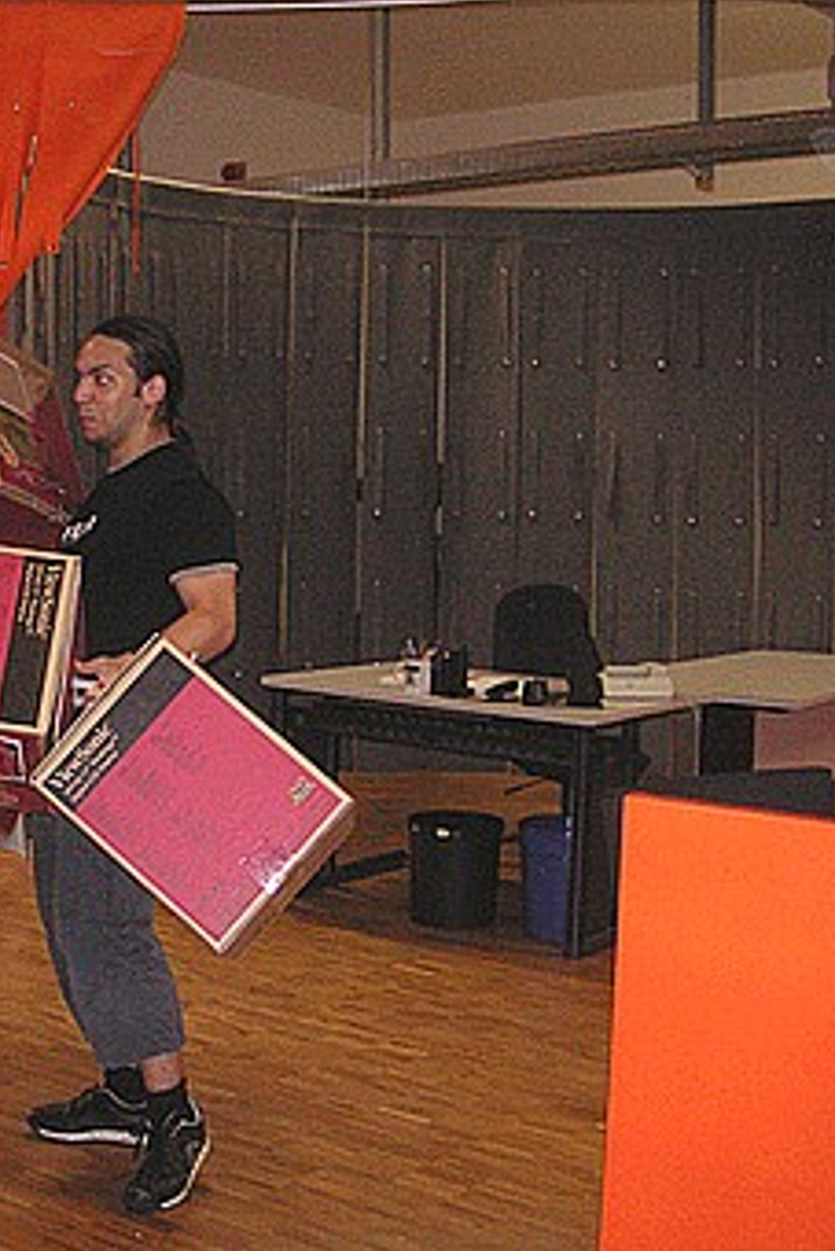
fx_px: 1807
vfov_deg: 38.2
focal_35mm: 52
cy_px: 631
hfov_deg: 25.1
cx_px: 59
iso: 160
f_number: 2.8
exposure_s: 1/45
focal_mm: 6.1
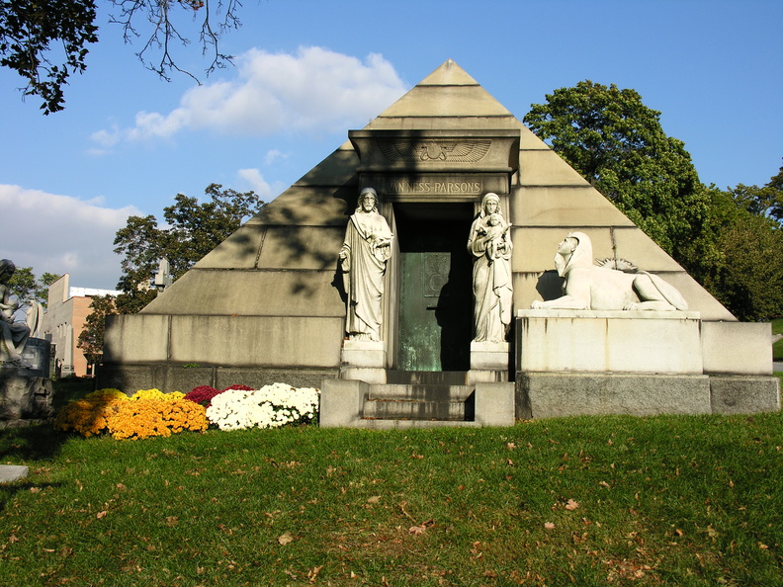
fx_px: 973
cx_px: 392
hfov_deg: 43.9
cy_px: 294
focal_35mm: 43
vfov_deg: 33.6
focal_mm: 11
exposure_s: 1/370
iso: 50
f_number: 4.6
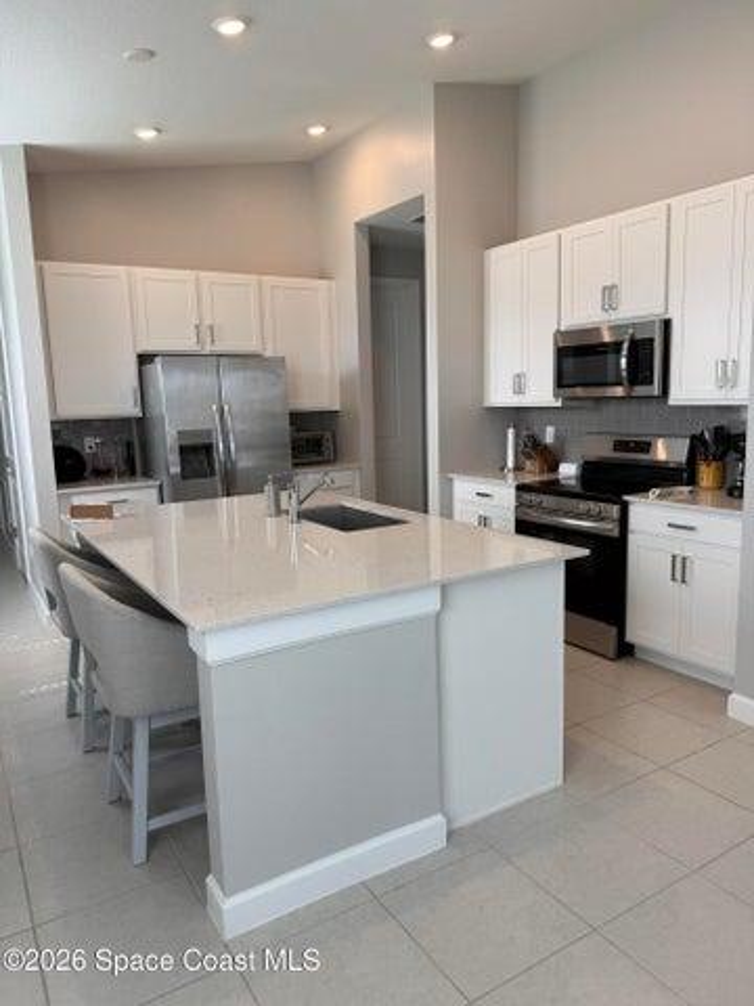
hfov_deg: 56.8
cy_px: 503
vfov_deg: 71.6
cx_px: 377
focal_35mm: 24
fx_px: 697
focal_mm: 6.76
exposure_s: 1/136
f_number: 1.78
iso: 50
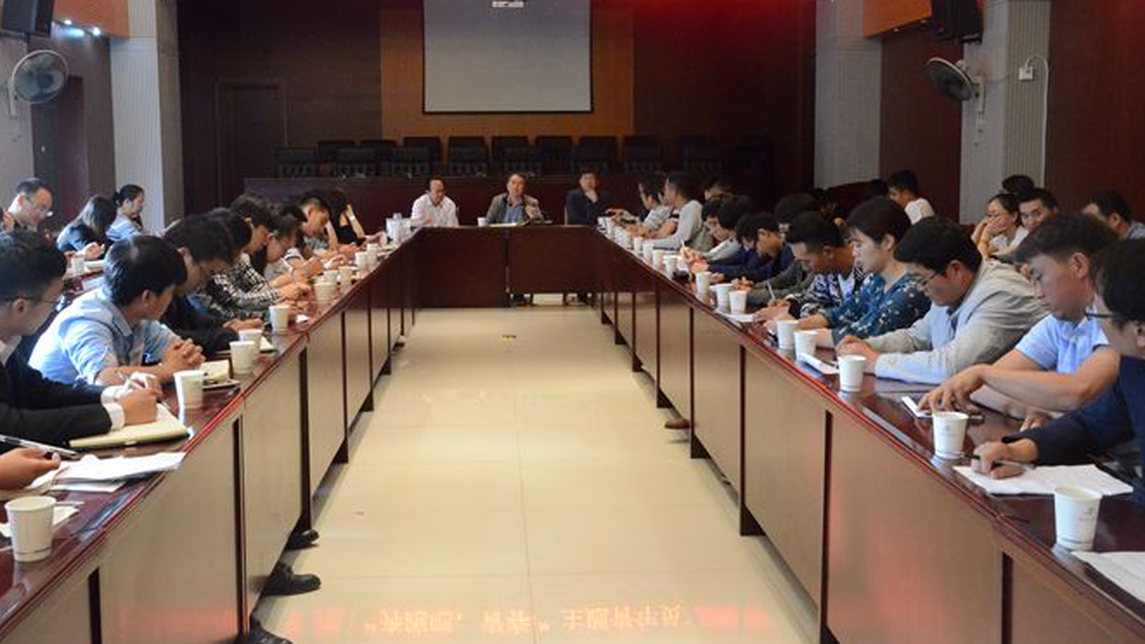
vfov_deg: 28.6
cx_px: 554
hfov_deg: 48.8
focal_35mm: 42
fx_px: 1262
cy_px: 267
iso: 6400
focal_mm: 25
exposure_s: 1/50
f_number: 8
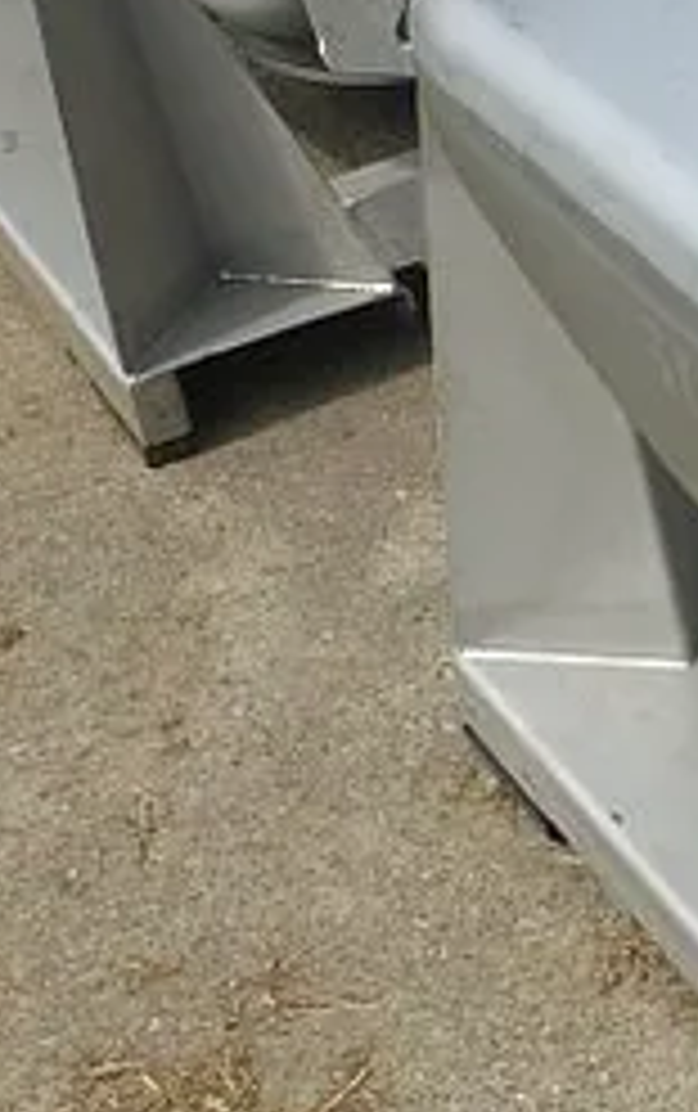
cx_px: 1328
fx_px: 2731
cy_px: 515
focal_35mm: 90
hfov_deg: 12.9
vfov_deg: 23.0
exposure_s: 1/160
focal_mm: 4.9
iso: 100
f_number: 10
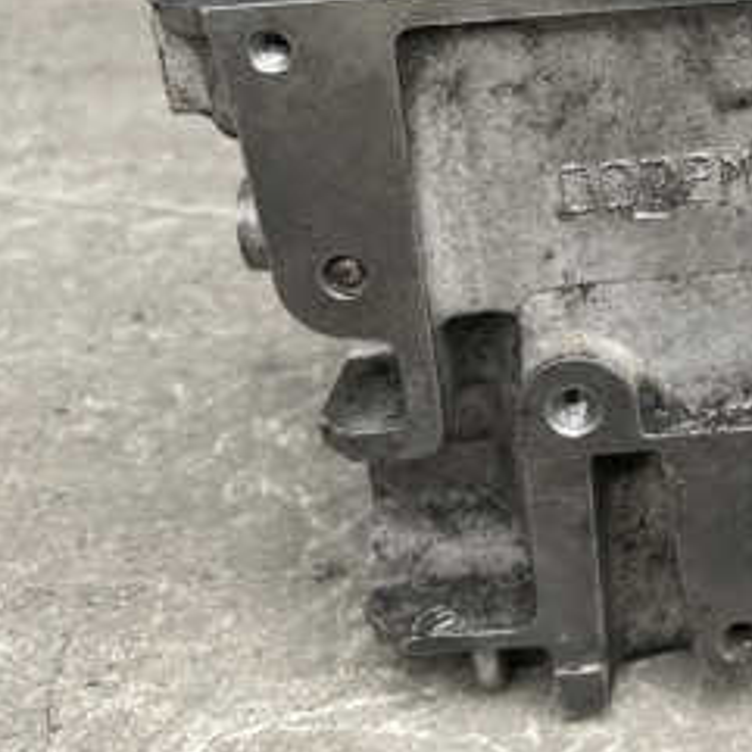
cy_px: 58
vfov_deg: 27.1
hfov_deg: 26.2
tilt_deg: -13.8
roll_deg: -2.7
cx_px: 811
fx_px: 1499
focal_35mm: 61
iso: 32
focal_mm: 5.1
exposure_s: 1/122
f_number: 1.6
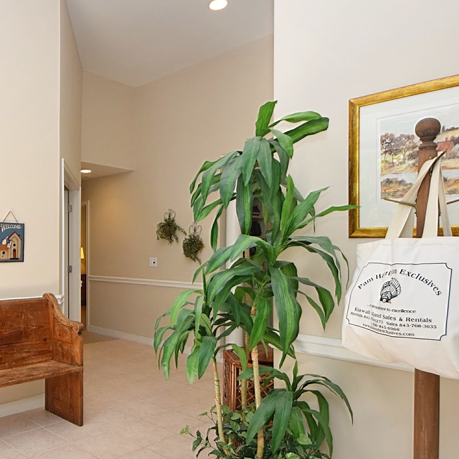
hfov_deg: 50.8
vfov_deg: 55.8
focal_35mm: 29
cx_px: 64
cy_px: 244
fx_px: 433
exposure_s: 1/125
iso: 800
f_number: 5.6
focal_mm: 11
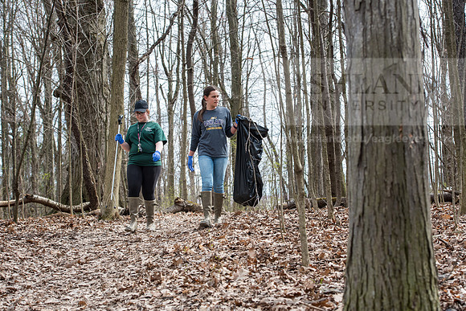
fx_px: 971
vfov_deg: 18.2
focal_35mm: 75
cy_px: 156
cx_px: 233
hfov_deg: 27.0
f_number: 7.1
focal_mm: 75
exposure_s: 1/250
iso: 250
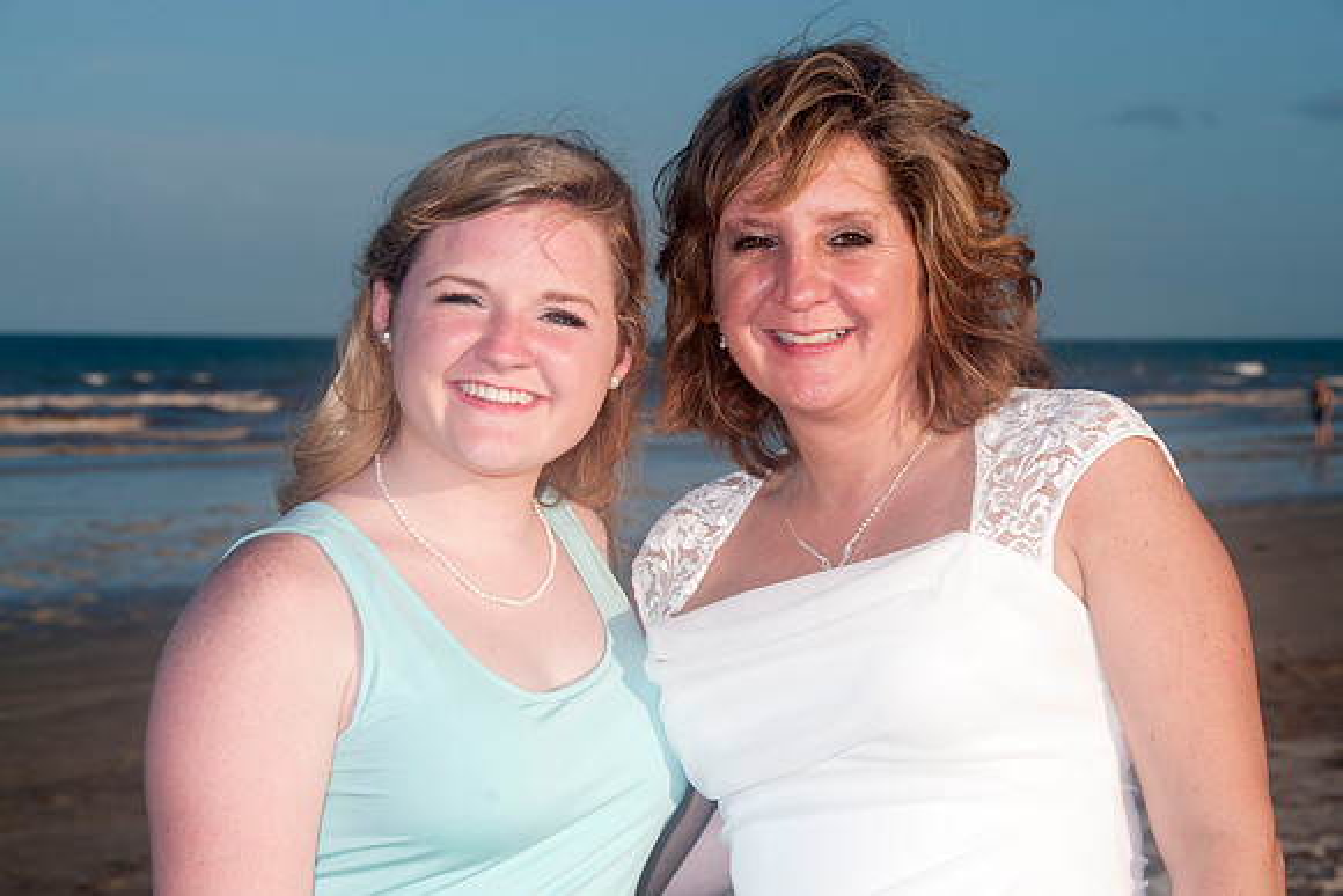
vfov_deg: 12.7
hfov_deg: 18.9
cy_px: 448
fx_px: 4029
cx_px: 672
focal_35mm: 108
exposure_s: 1/250
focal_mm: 70
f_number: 11
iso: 100
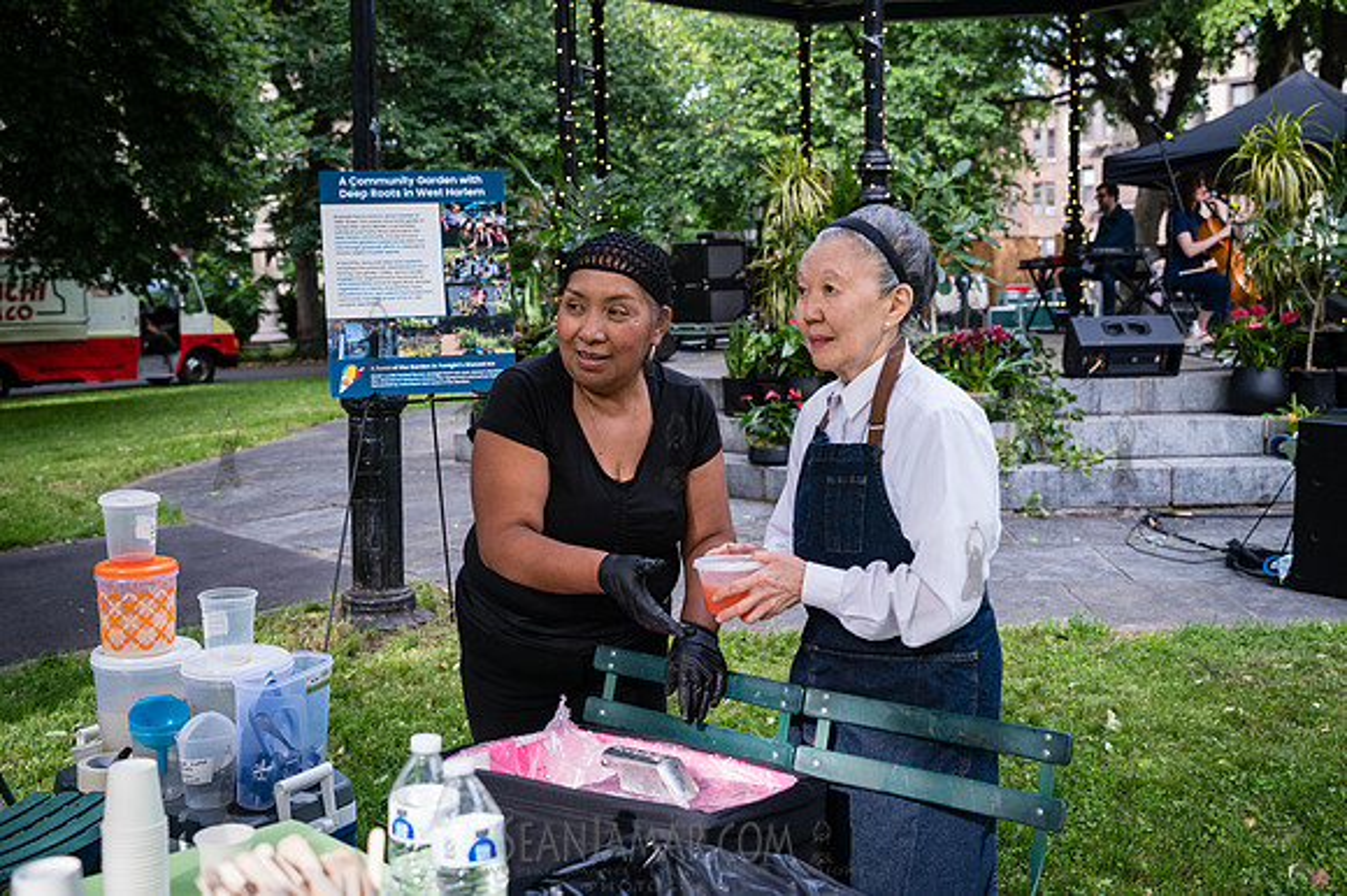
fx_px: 1309
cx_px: 674
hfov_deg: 54.5
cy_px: 448
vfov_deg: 37.8
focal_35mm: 35
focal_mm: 35
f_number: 4
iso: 800
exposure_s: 1/640
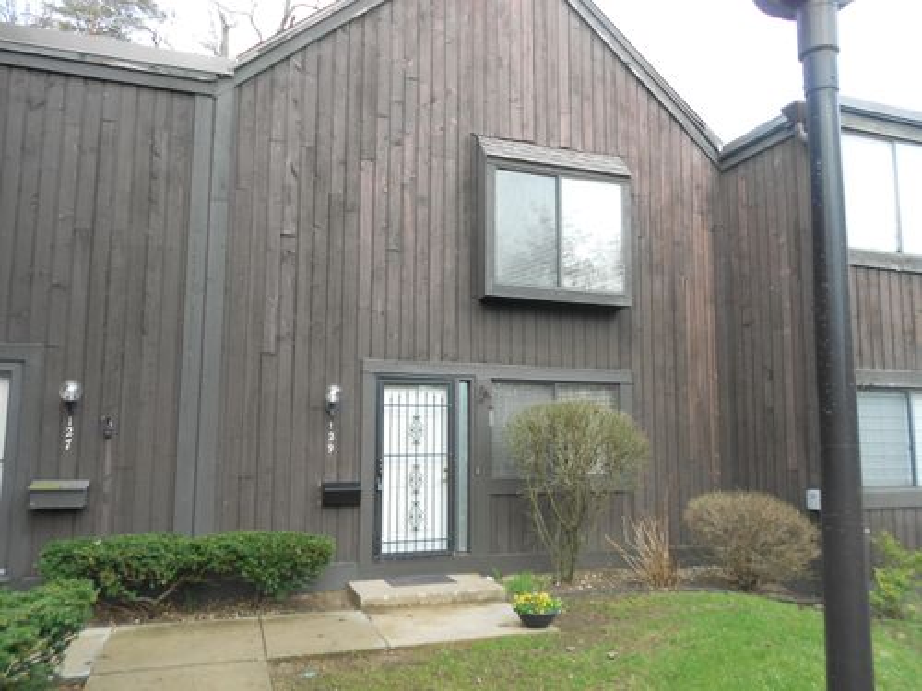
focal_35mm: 26
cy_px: 346
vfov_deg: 53.1
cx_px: 461
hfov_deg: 67.3
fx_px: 693
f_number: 3.2
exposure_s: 1/100
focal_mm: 4.6
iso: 80
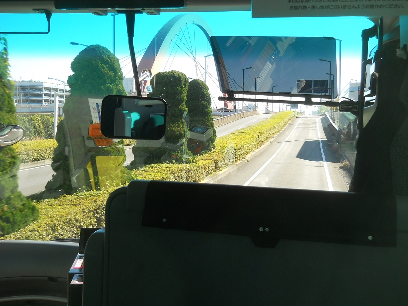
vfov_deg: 35.1
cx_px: 204
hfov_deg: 45.8
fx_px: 483
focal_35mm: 41
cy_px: 153
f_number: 3.1
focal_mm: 6.72
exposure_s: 1/320
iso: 80
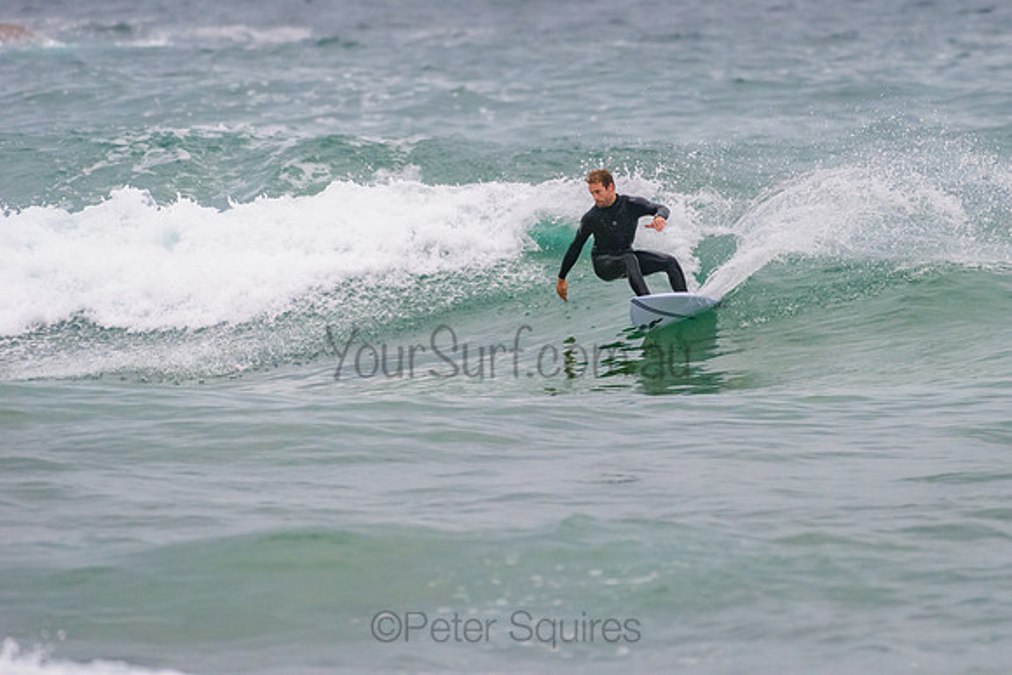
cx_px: 620
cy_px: 261
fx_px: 17238
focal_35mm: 613
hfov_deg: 3.4
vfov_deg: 2.2
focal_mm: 500
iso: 1800
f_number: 5.6
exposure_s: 1/1250
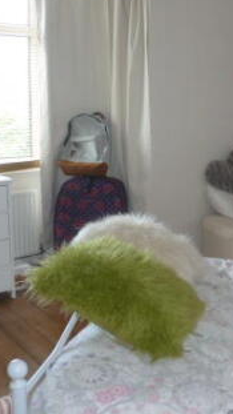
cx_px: 180
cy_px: 207
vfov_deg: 42.1
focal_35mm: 49
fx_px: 538
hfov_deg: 24.1
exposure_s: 1/60
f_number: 3.3
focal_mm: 4.3
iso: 160
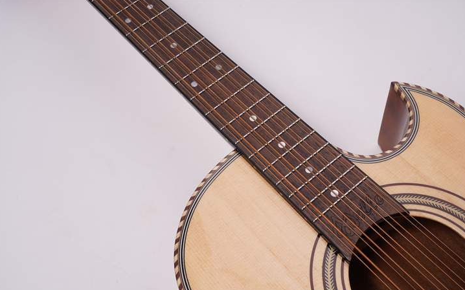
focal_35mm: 49
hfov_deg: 41.1
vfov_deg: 26.3
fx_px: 621
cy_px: 160
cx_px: 239
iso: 100
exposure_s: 1/125
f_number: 18
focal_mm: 46
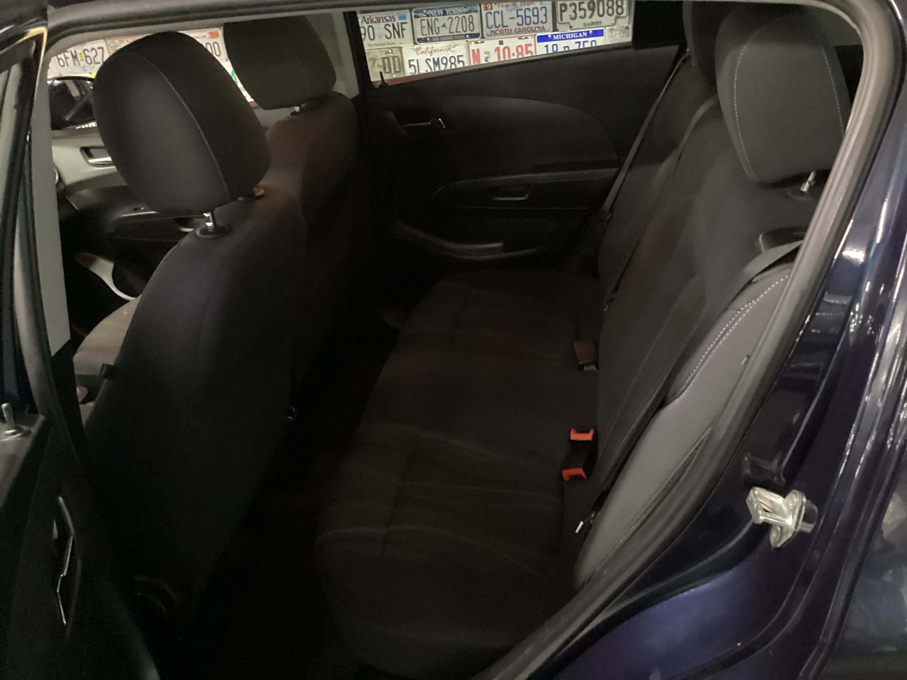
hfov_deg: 58.4
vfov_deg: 45.4
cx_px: 454
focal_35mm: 31
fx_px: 812
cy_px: 340
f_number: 2.4
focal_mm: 3.3
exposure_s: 1/17
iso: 800
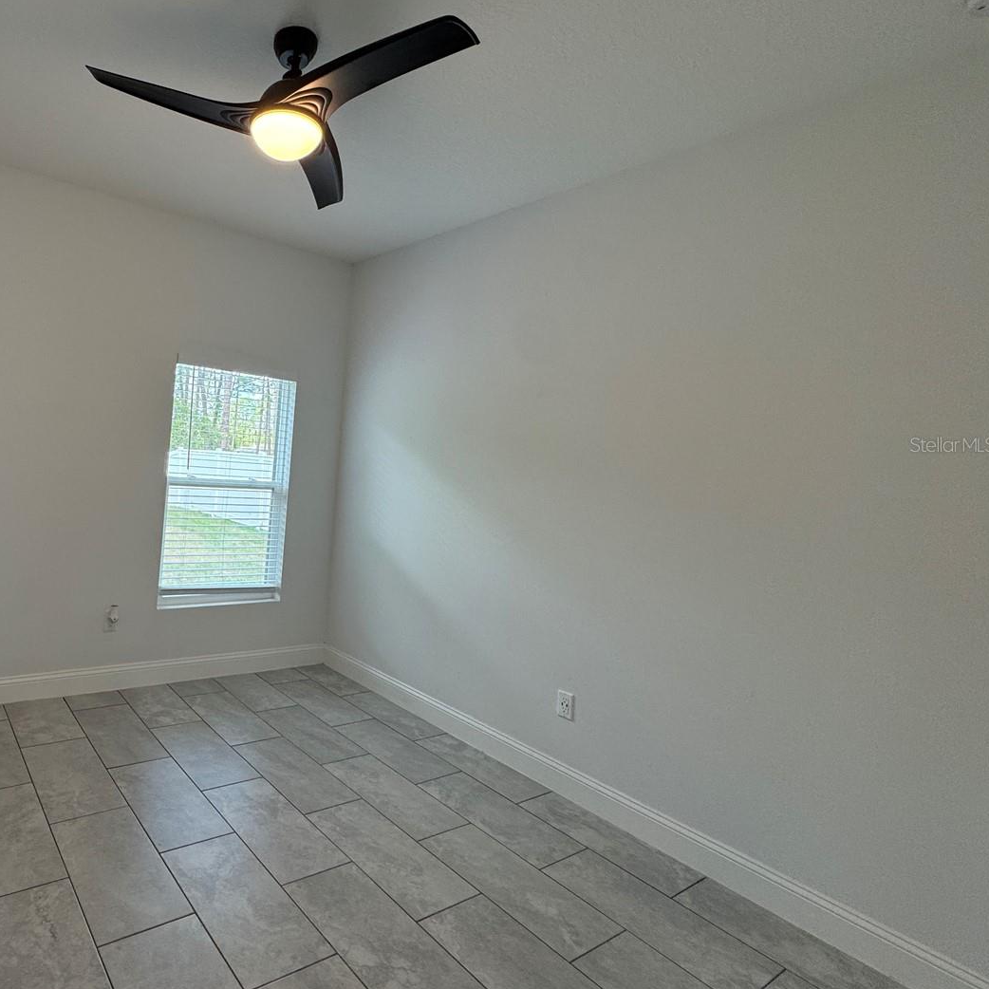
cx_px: 240
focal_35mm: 19
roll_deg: -4.4
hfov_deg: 72.0
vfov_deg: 77.5
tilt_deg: -0.1
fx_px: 614
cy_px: 444
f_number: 2.2
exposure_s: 1/120
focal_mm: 2.22
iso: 100
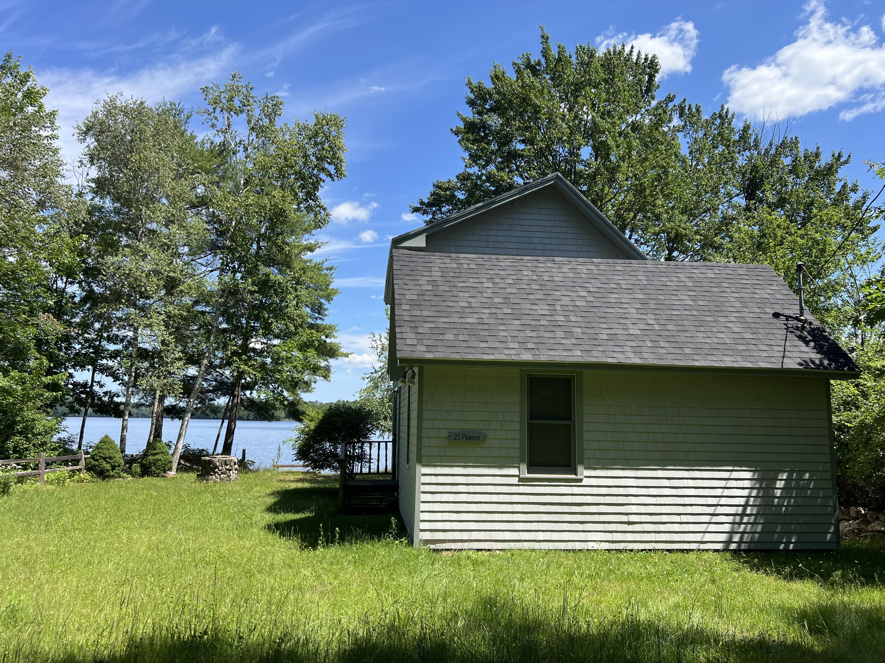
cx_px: 442
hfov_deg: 67.3
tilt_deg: +6.8
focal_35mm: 26
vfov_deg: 53.1
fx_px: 665
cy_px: 332
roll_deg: -1.3
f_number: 1.5
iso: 50
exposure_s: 1/2571
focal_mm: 5.7
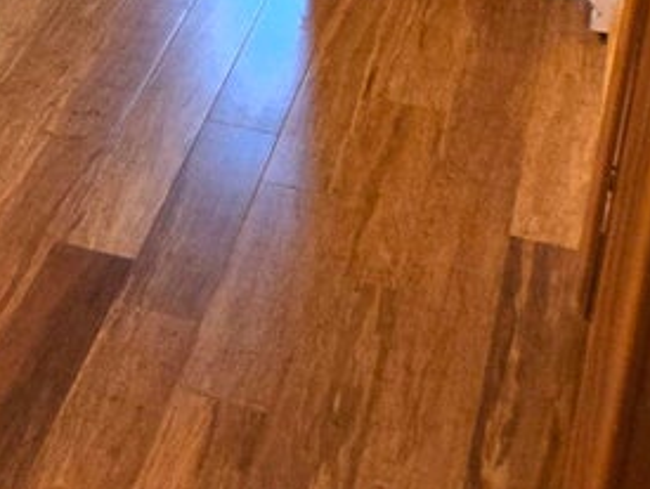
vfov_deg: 12.4
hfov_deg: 13.0
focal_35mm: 114
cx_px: -909
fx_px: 2143
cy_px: -255
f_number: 1.8
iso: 250
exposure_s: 1/120
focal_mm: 5.4
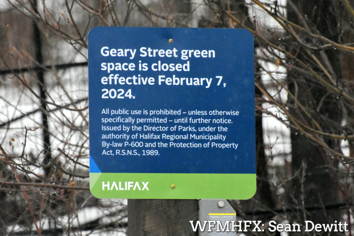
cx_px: 177
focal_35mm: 450
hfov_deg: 4.6
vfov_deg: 3.1
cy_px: 118
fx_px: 4425
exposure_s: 1/667
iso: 4000
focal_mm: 300
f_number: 8
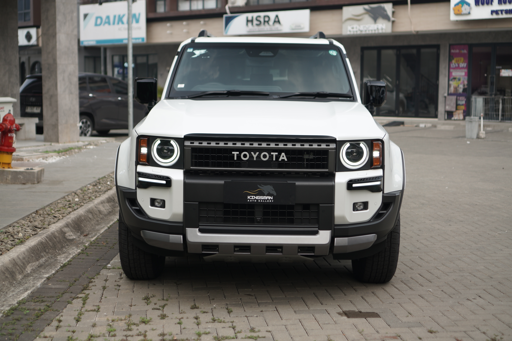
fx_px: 739
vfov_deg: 26.0
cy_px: 170
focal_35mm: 52
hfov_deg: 38.2
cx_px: 256
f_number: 2.5
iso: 100
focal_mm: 35
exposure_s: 1/100
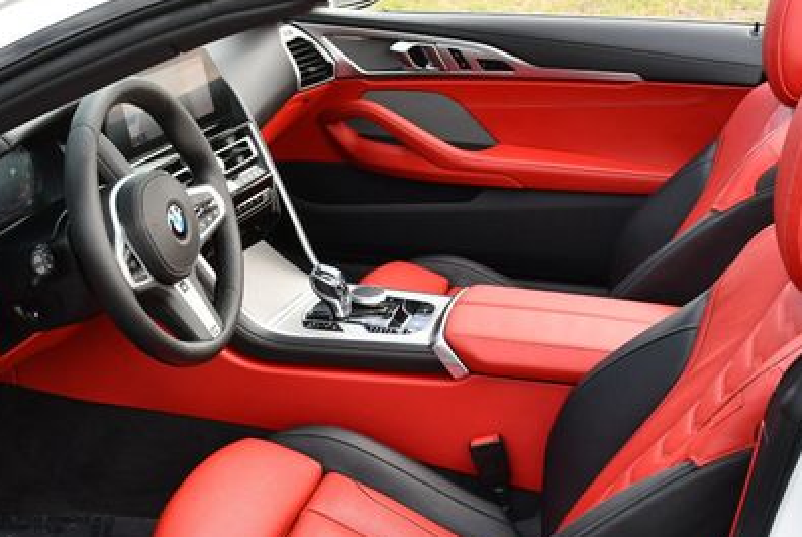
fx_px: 1294
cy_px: 384
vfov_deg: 23.3
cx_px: 374
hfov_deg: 34.4
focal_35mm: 58
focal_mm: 18
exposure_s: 1/250
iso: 400
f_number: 5
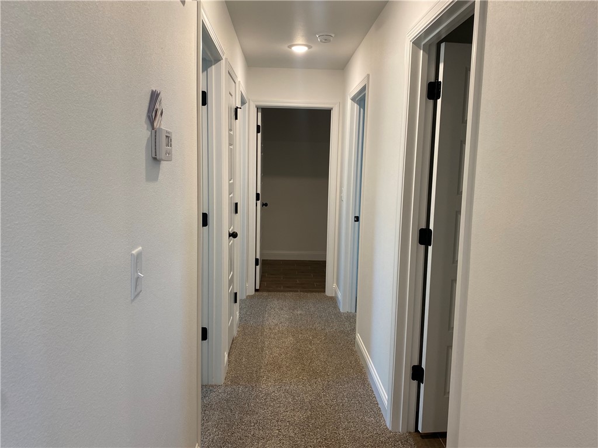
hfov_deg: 67.3
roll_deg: -0.7
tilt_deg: -5.0
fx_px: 449
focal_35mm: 26
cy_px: 224
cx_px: 299
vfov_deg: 53.1
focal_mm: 4.25
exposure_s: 1/60
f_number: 1.8
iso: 80
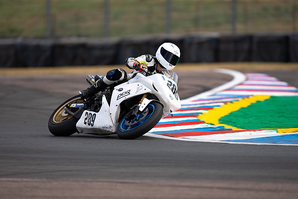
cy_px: 100
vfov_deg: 3.4
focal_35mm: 400
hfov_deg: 5.2
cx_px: 149
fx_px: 3312
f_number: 3.2
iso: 50
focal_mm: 400
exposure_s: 1/500
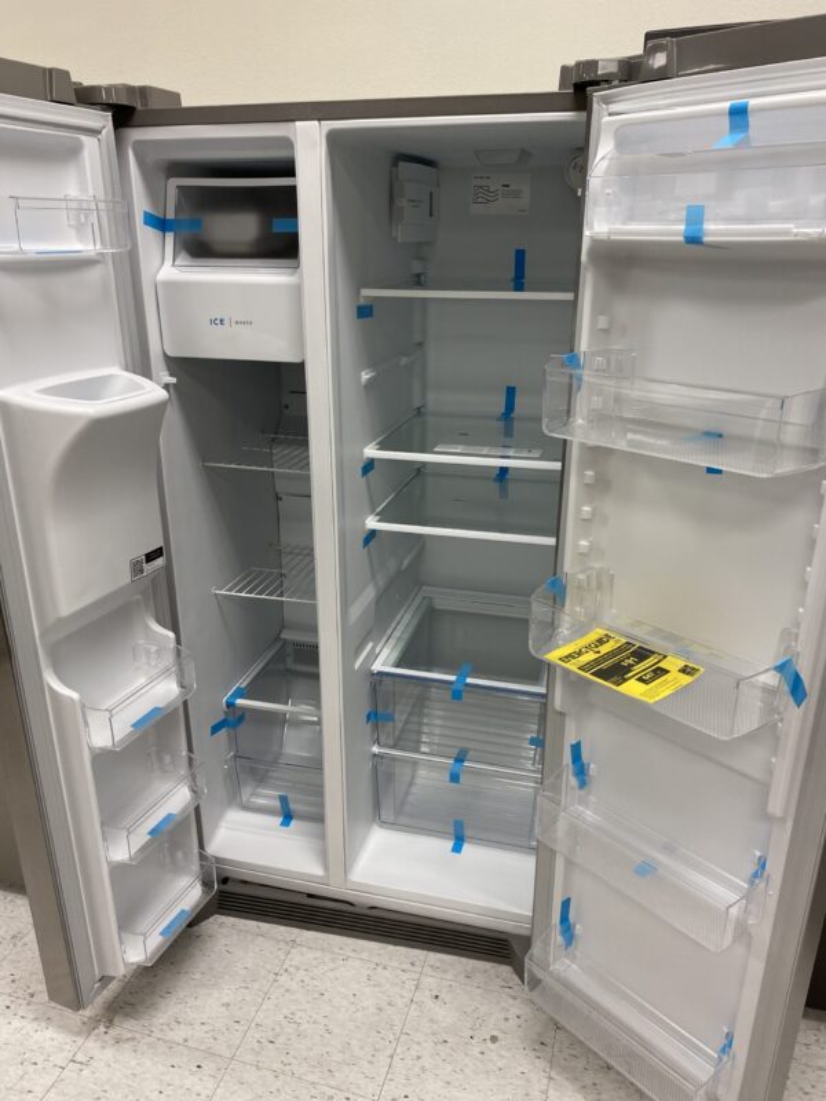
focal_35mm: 26
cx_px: 413
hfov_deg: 53.1
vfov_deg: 67.3
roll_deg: -0.1
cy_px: 550
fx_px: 827
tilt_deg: -20.3
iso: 80
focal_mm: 4.25
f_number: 1.8
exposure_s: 1/66
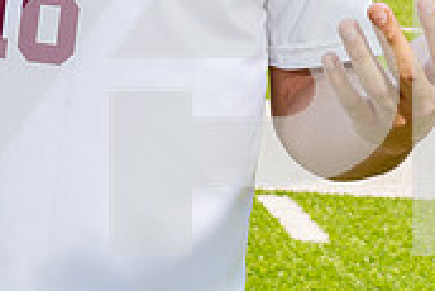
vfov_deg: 7.4
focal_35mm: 182
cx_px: 68
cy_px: -183
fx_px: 2201
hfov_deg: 11.2
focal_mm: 54
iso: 320
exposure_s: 1/250
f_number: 11
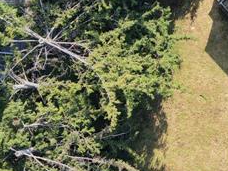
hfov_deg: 16.9
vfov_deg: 13.1
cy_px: -74
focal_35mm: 108
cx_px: 318
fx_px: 711
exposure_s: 1/500
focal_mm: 8.67
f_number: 1.8
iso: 100
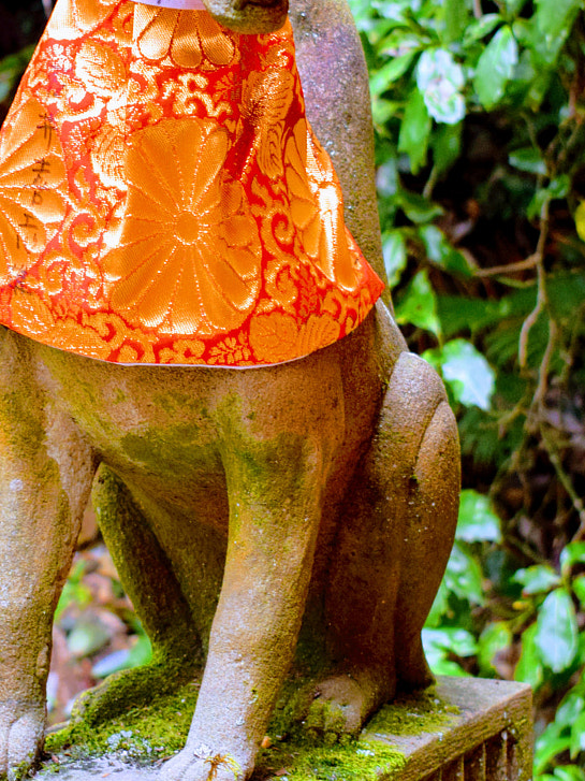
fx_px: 2075
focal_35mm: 92
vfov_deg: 21.3
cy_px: 345
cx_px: 237
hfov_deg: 16.0
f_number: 4.2
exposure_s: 1/60
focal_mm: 29
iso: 800
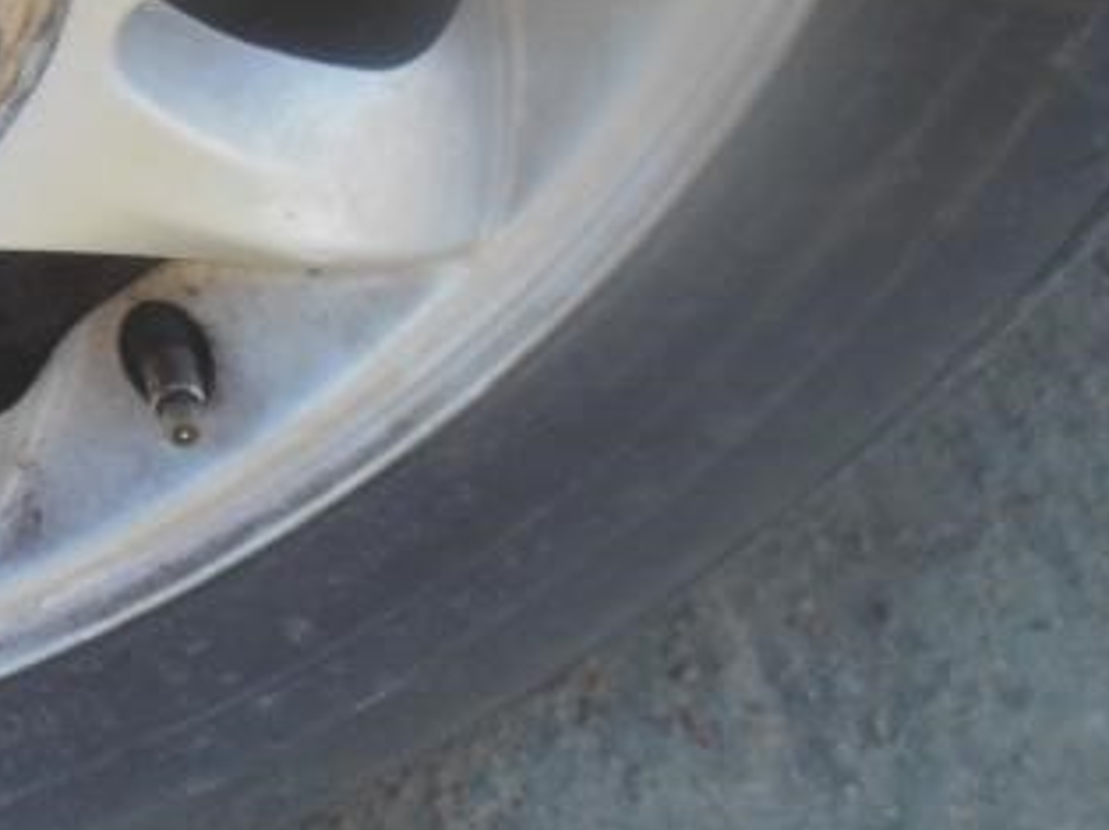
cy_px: 240
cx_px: -321
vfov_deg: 14.4
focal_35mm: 102
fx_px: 3265
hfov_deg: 18.0
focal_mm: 4.5
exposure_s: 1/125
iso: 125
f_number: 3.2
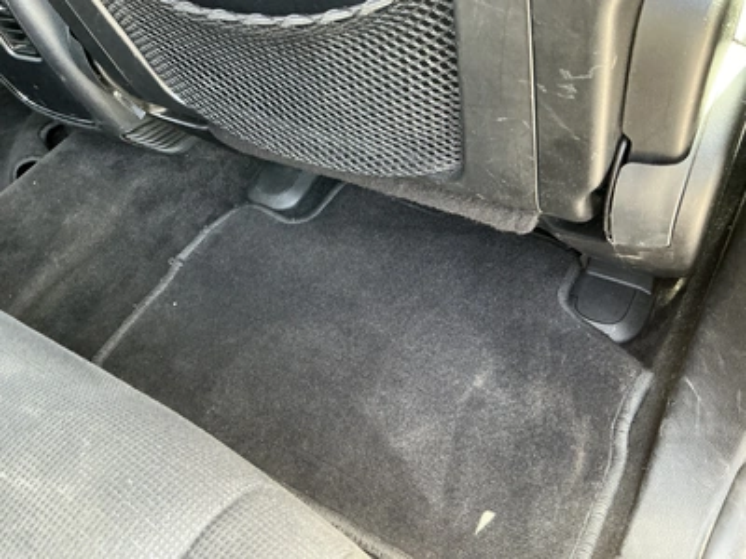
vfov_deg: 49.7
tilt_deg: -49.8
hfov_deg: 63.4
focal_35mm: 28
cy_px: 280
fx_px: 603
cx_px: 373
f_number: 1.8
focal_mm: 3
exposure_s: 1/54
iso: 320
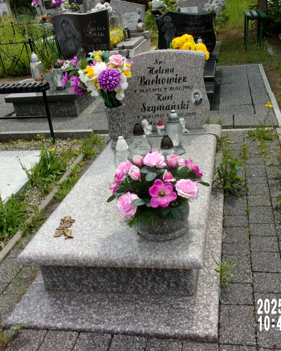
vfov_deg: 49.1
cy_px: 176
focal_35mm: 37
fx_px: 385
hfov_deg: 40.1
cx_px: 155
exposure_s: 1/70
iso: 80
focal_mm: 5.1
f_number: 10.8
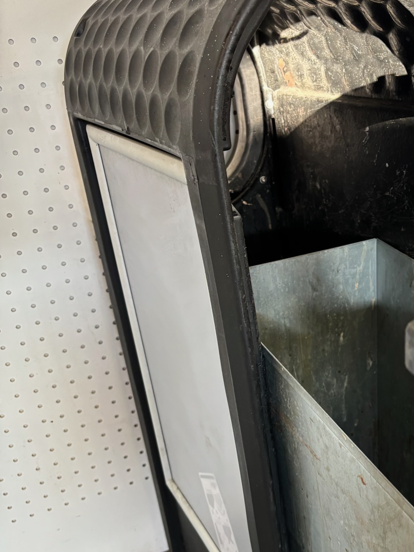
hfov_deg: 32.5
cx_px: 341
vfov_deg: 43.4
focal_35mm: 43
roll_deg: +2.9
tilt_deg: -25.3
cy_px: 354
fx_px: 685
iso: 250
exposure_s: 1/50
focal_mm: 5.96
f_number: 1.6
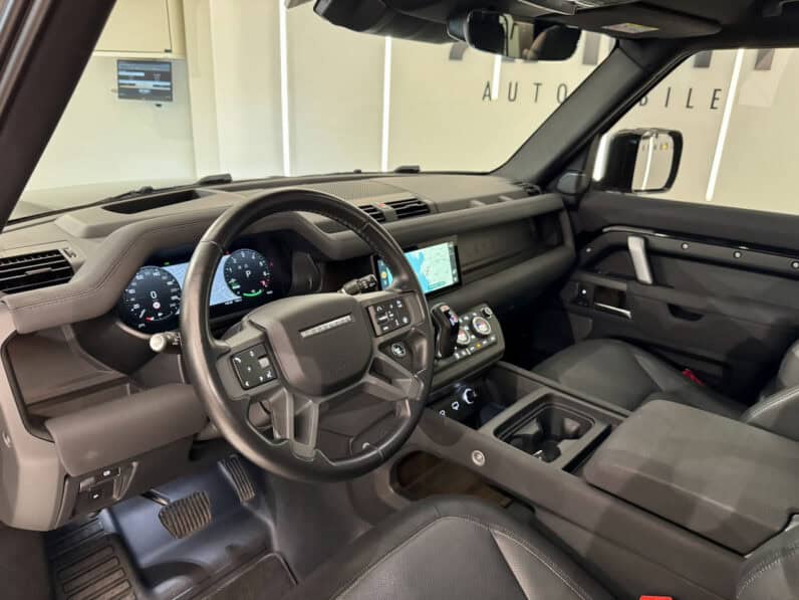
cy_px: 300
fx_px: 554
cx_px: 400
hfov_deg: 71.6
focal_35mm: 24
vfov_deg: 56.8
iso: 1000
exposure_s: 1/33
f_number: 1.8
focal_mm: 6.8
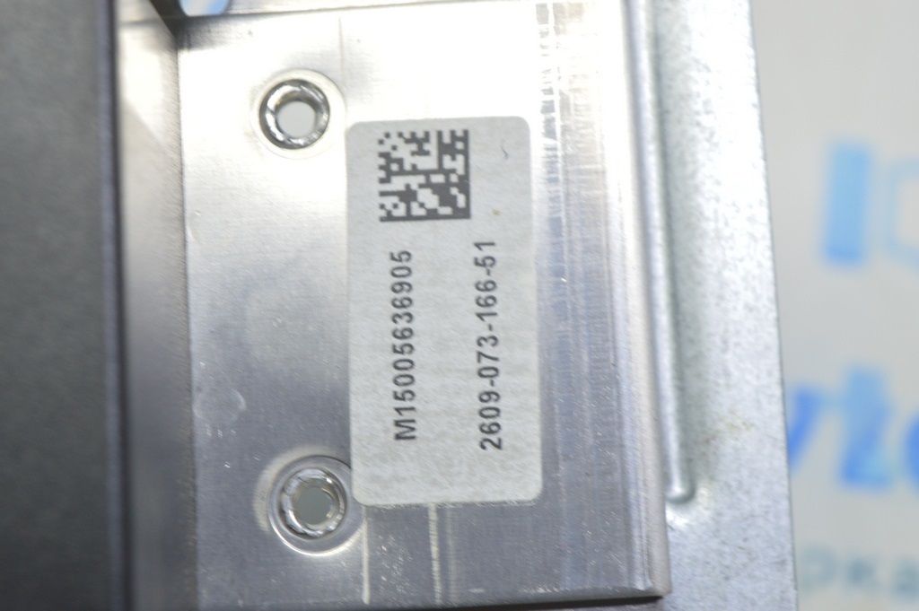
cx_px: 460
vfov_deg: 17.5
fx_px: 1990
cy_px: 306
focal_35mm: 78
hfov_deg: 26.0
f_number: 5.6
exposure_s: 1/20
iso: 400
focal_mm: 52
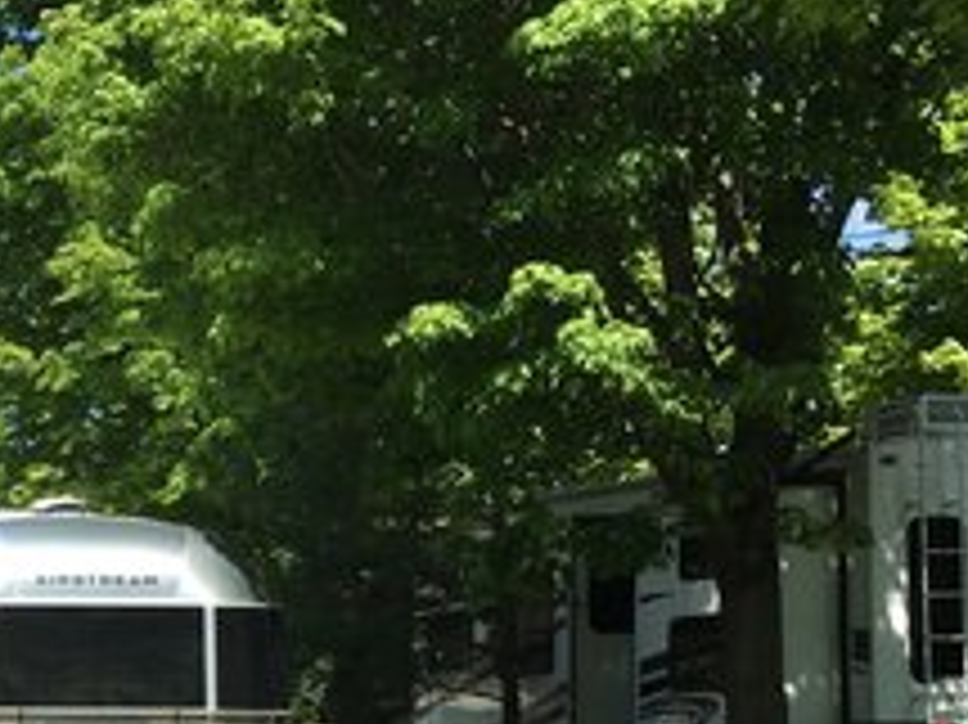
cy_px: 742
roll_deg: +0.3
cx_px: -119
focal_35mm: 72
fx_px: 2012
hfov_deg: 25.0
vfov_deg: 19.8
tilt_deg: +1.2
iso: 25
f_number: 2.2
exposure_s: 1/916
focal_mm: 4.15
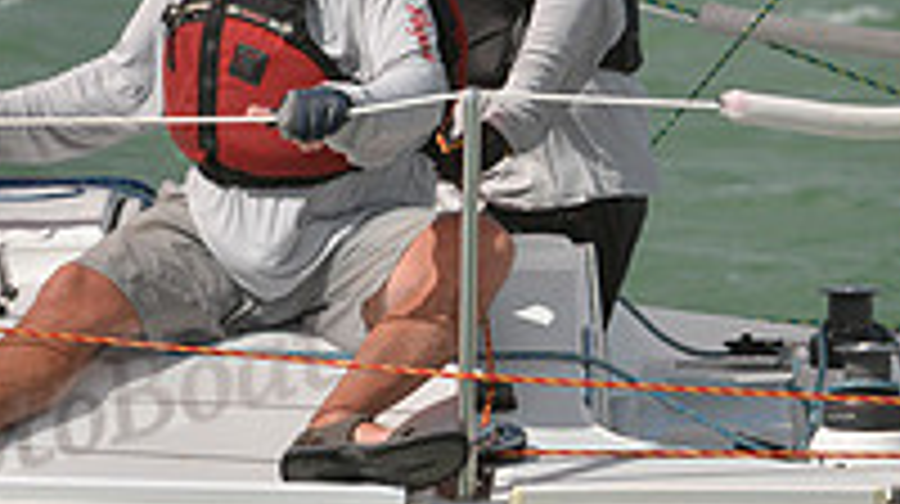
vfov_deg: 2.0
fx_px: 14518
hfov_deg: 3.5
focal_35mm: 609
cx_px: 693
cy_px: 106
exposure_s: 1/1250
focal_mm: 200
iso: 280
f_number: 9
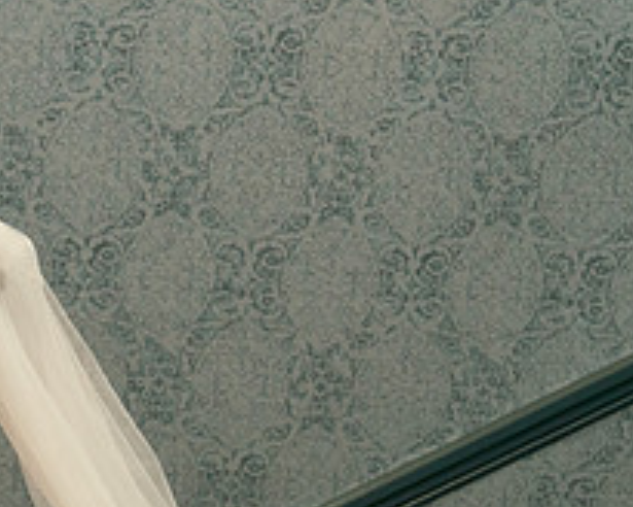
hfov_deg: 18.7
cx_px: -244
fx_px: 1742
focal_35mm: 93
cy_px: 577
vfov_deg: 16.0
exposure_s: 1/160
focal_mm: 35
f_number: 4
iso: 2500
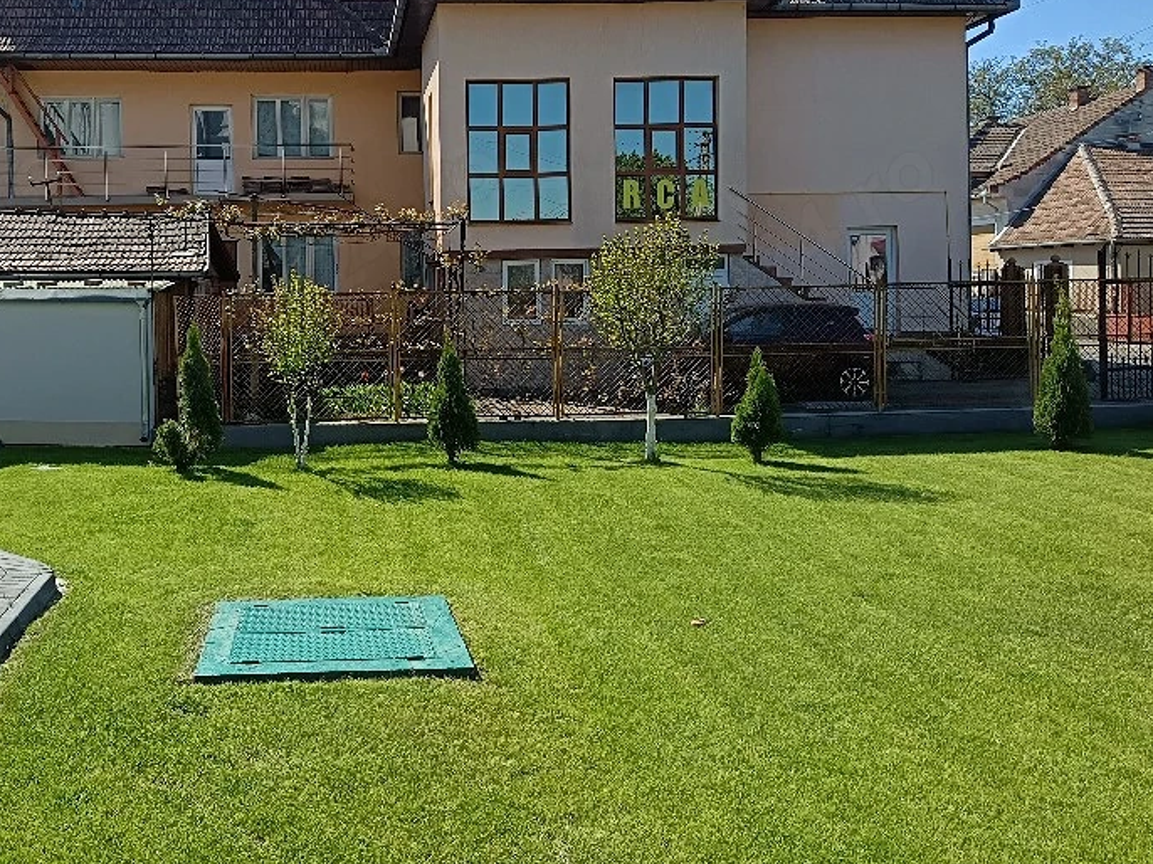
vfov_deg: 40.2
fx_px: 1165
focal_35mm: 35
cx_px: 429
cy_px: 298
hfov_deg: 52.1
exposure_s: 1/455
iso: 100
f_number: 1.75
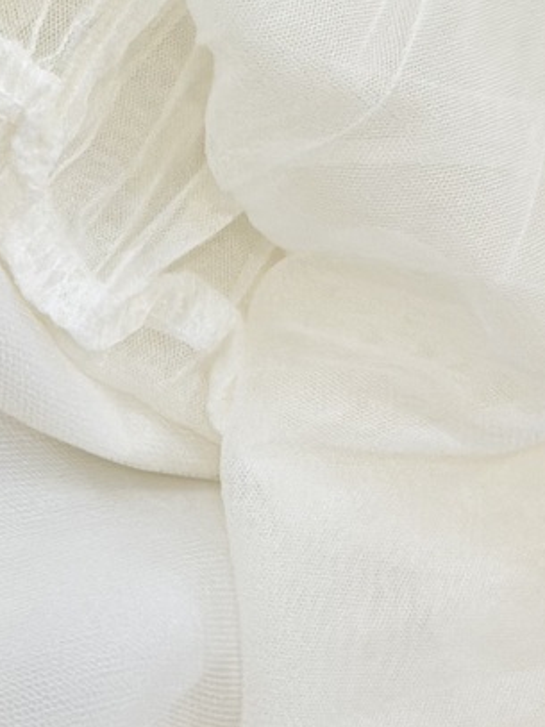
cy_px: 329
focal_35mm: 171
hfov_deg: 8.4
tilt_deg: -81.4
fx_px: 3592
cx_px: -422
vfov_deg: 11.6
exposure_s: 1/100
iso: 80
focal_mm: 6.76
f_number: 1.78
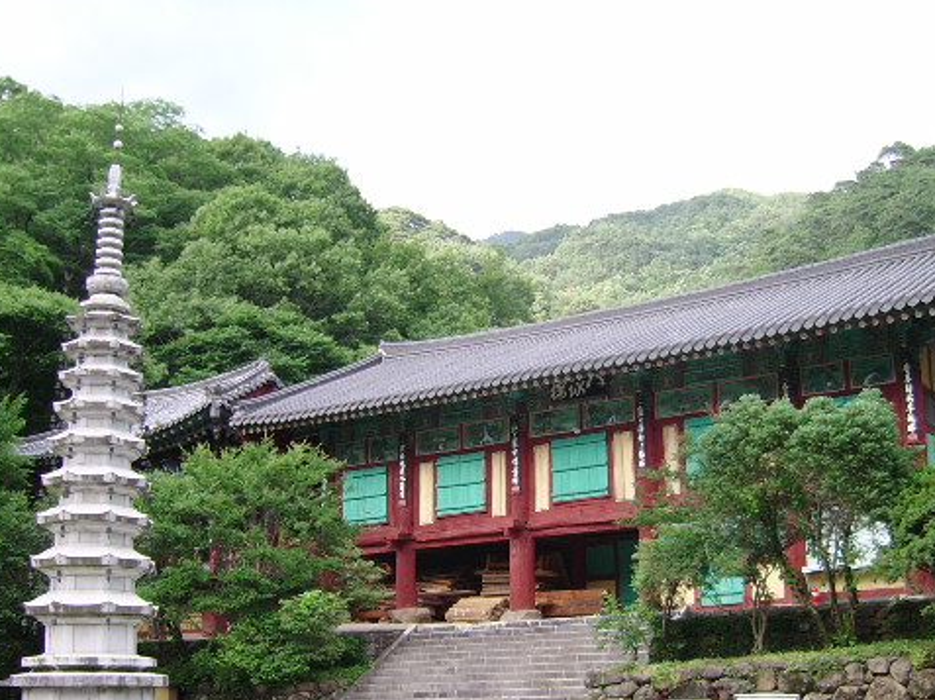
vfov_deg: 30.7
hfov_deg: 40.4
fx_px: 1269
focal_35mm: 47
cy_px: 455
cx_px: 506
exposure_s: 1/192
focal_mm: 5.95
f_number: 2.8
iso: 100
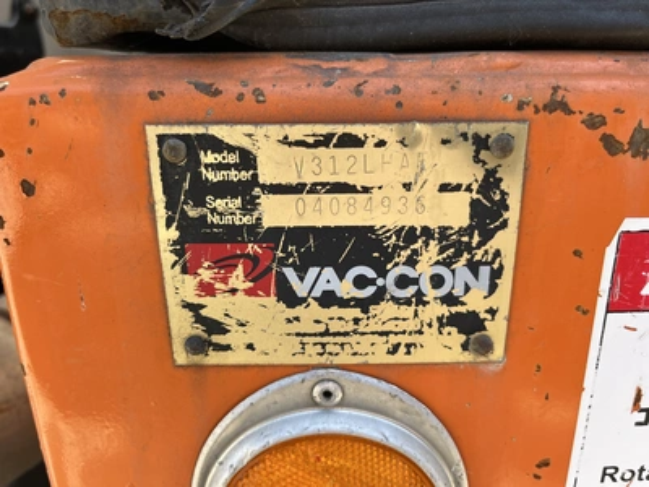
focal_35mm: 26
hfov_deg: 67.3
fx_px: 487
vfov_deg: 53.1
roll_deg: +1.2
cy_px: 244
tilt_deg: -21.0
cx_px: 324
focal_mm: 5.1
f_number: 1.6
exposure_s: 1/312
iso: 50
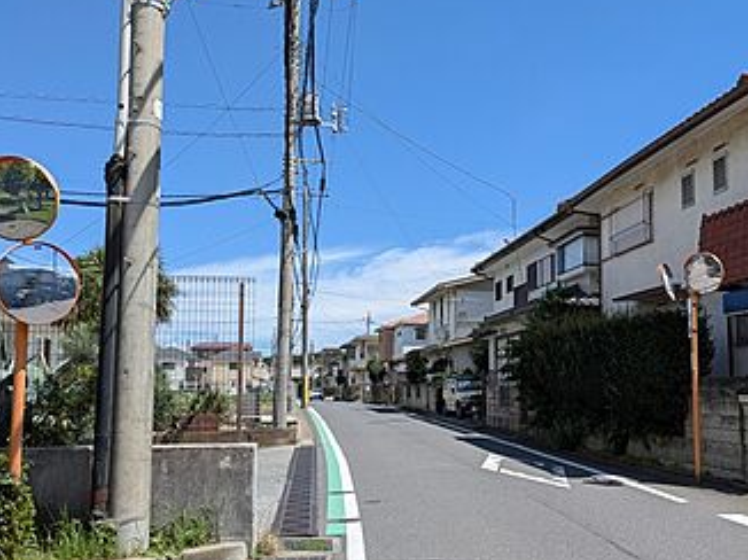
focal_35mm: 33
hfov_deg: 55.1
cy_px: 319
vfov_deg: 42.8
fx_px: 713
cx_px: 436
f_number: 1.7
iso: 29
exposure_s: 1/1949
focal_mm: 4.53
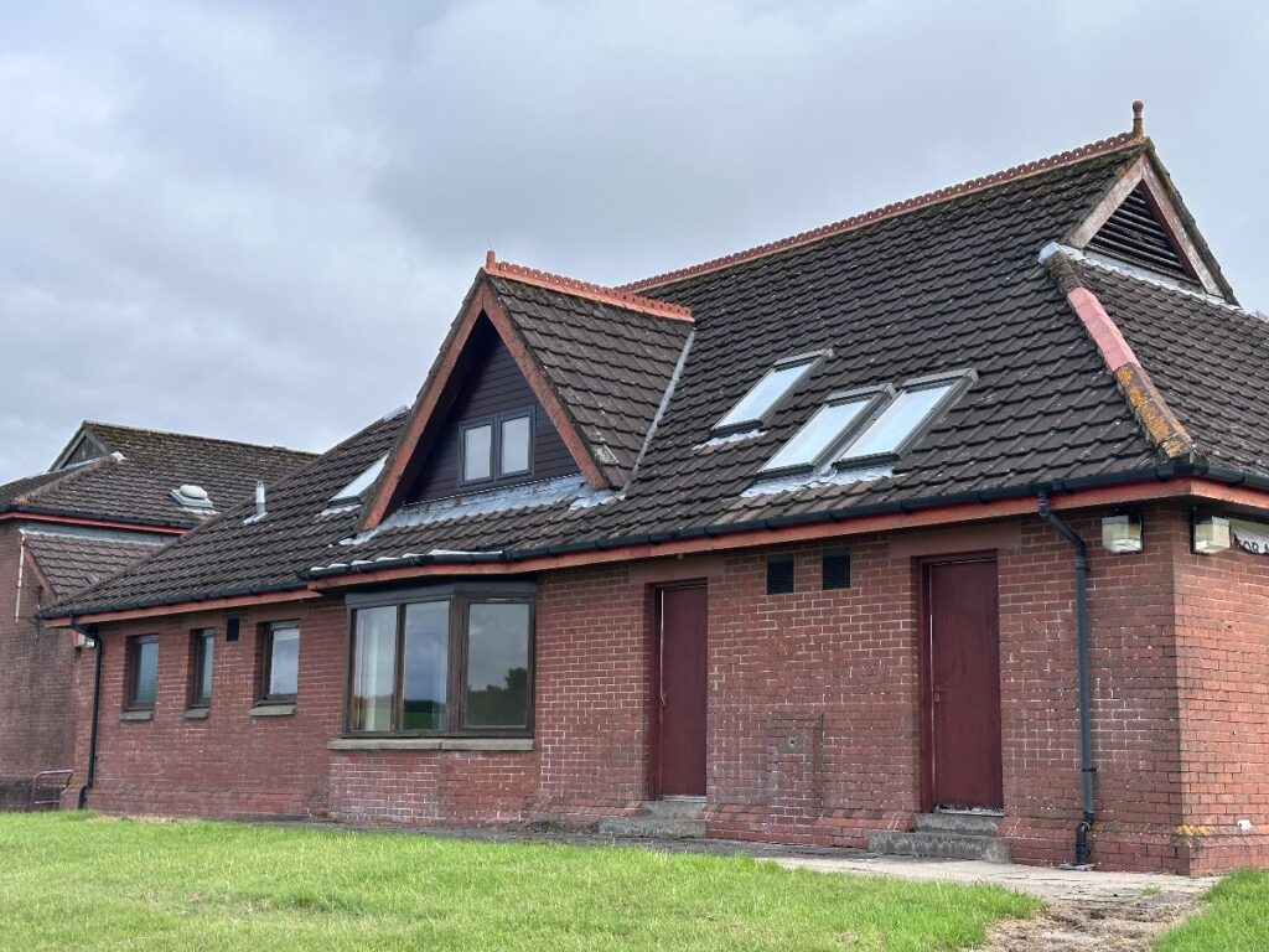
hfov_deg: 39.7
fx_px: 1760
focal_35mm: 48
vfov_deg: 30.3
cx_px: 634
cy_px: 476
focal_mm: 6.86
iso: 64
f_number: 1.78
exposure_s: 1/3367
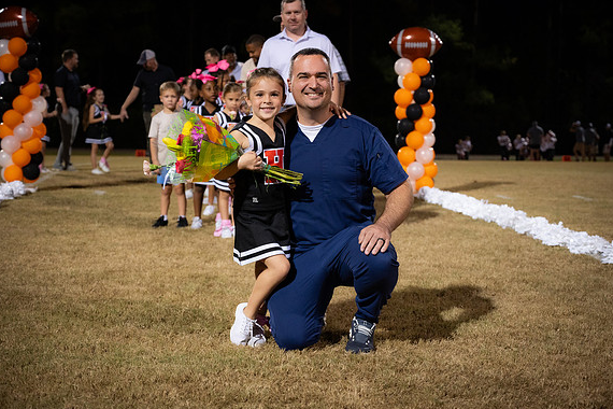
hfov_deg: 33.9
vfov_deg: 23.0
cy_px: 207
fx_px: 1005
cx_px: 308
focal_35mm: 59
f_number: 4
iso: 3200
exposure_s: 1/250
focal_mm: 58
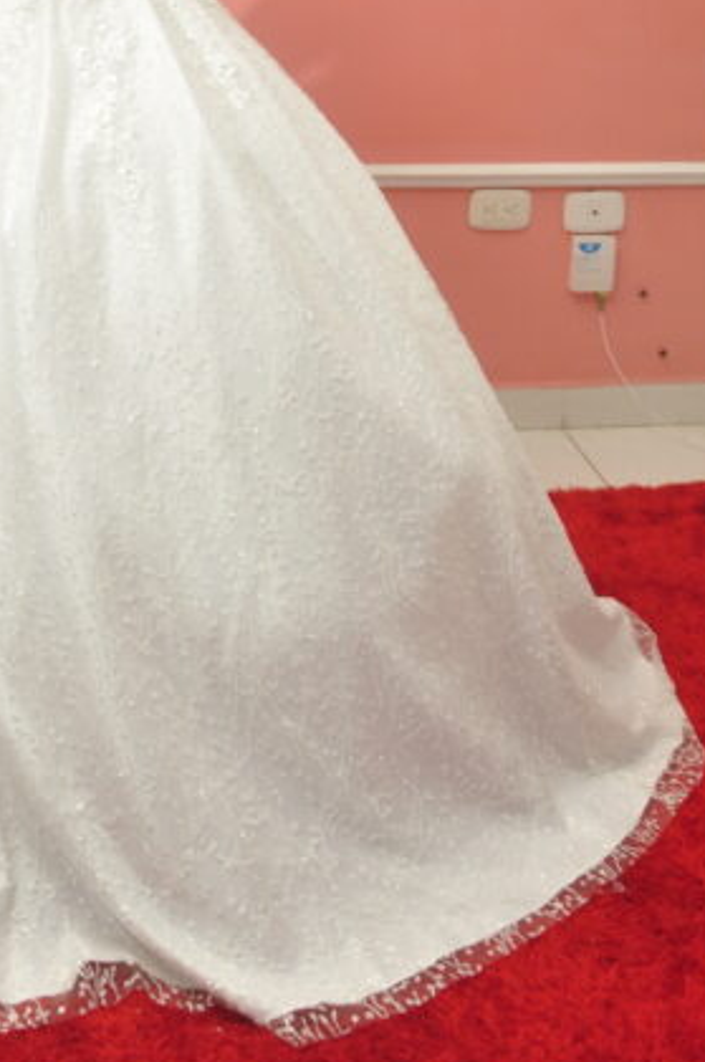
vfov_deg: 15.6
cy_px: -44
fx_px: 3798
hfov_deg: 10.6
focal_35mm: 129
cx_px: 167
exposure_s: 1/125
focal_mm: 40
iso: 400
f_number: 5
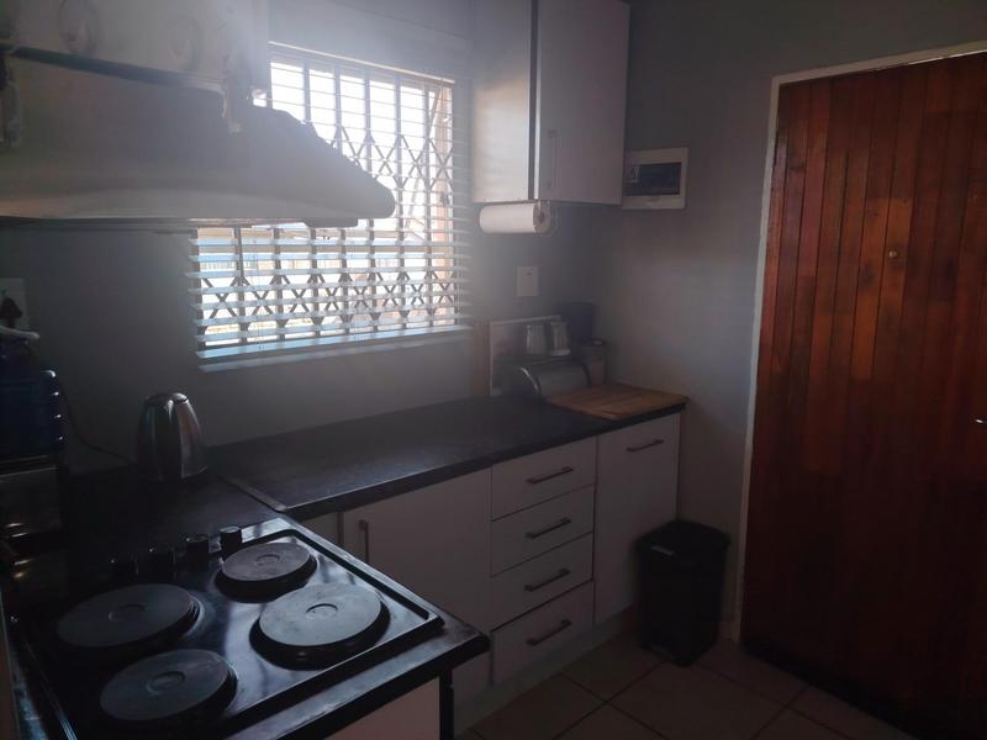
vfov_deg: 56.8
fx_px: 684
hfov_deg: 71.6
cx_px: 494
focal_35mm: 24
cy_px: 370
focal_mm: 5.25
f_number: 1.75
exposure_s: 1/50
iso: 108
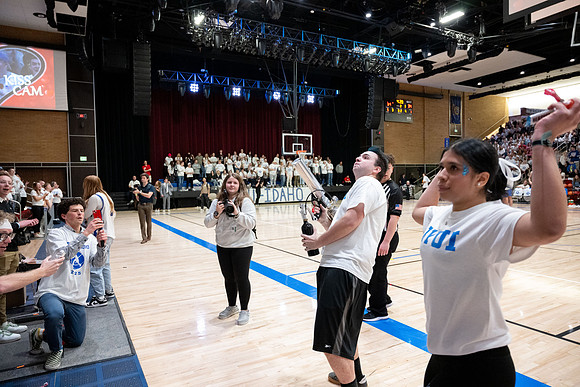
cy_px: 194
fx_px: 387
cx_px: 290
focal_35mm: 24
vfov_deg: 53.2
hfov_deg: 73.7
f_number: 4
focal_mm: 24
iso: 8000
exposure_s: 1/160
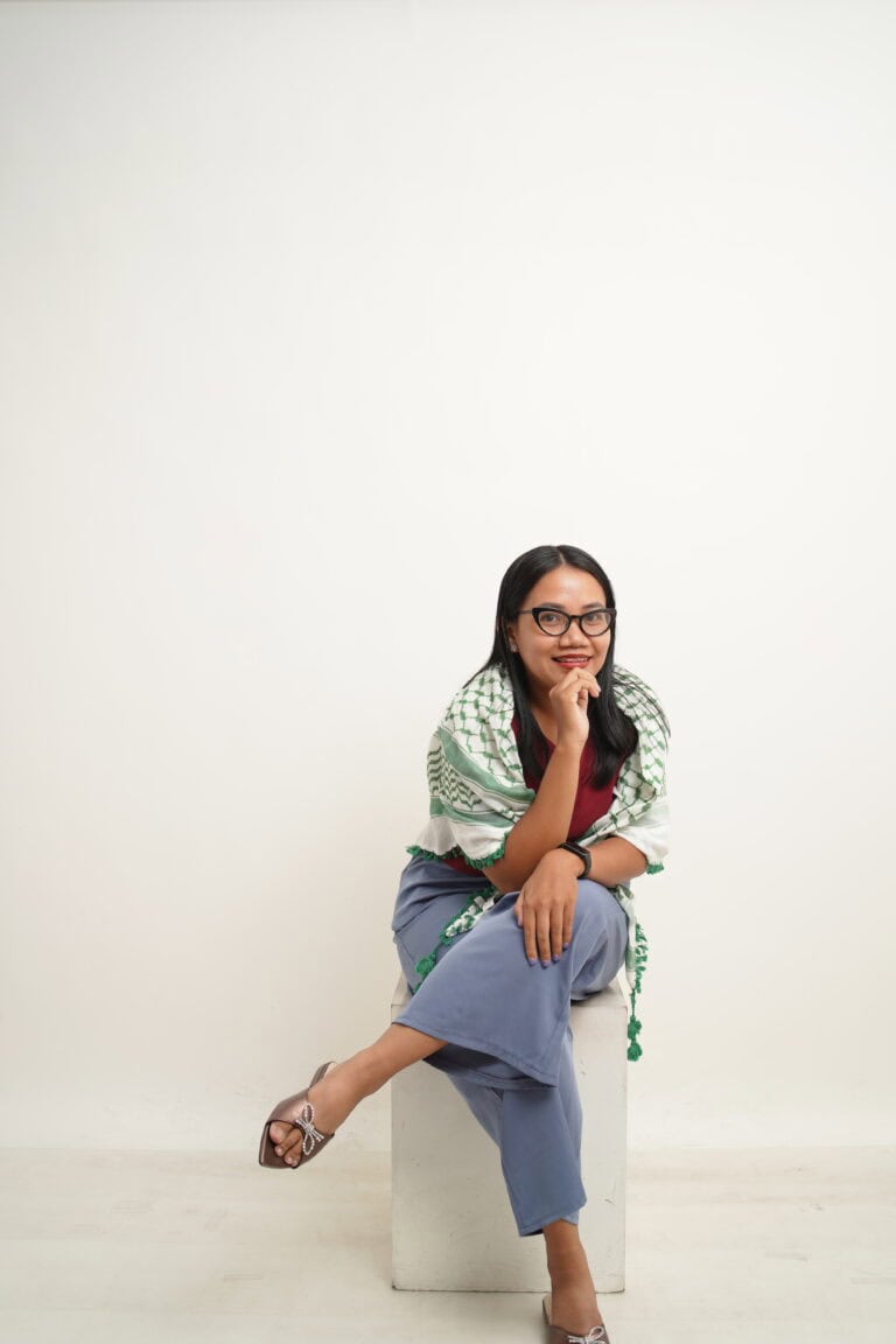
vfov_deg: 54.4
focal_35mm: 35
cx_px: 448
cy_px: 672
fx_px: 1307
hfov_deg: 37.9
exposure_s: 1/80
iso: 100
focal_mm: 35
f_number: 4.5
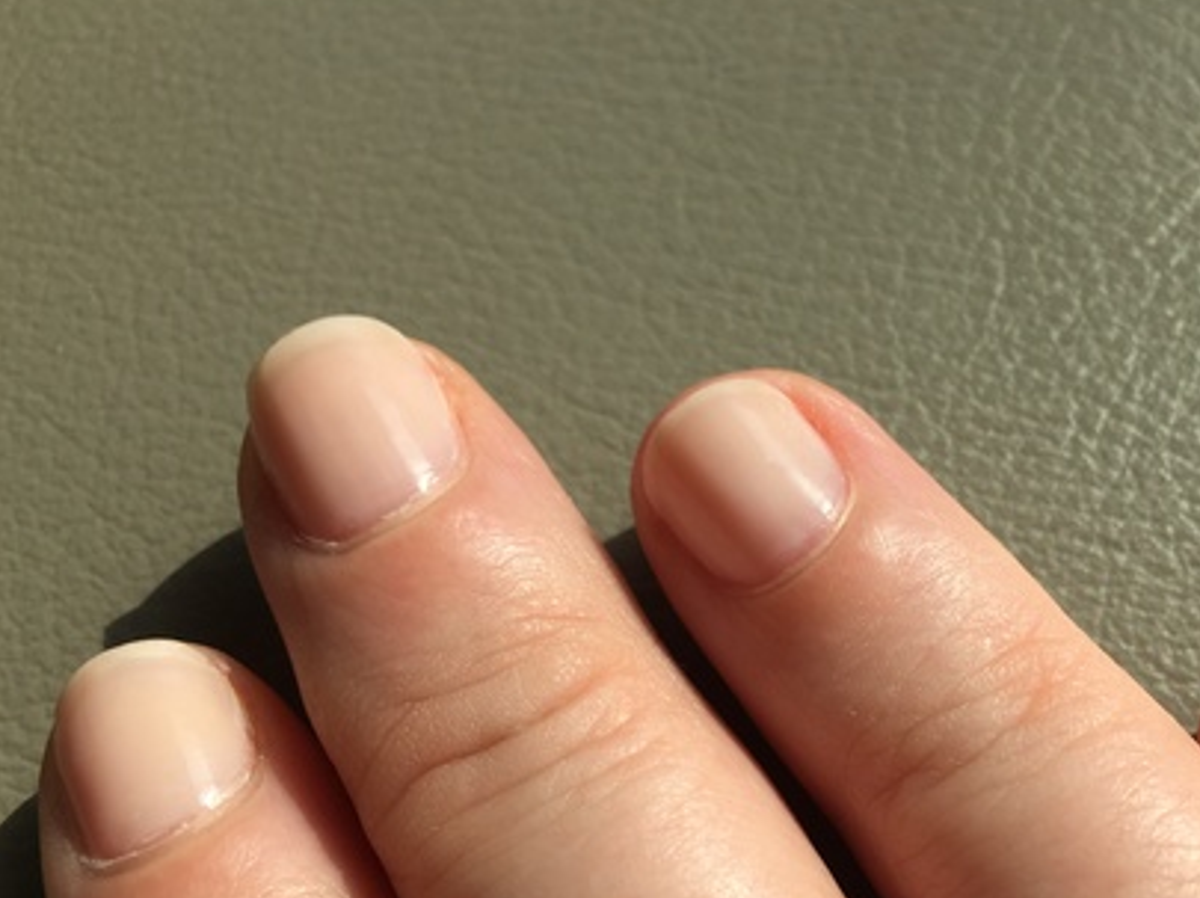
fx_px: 1489
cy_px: 578
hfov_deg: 43.2
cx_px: 815
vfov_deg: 33.3
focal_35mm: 43
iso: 25
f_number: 2.2
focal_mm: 4.15
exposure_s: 1/1202
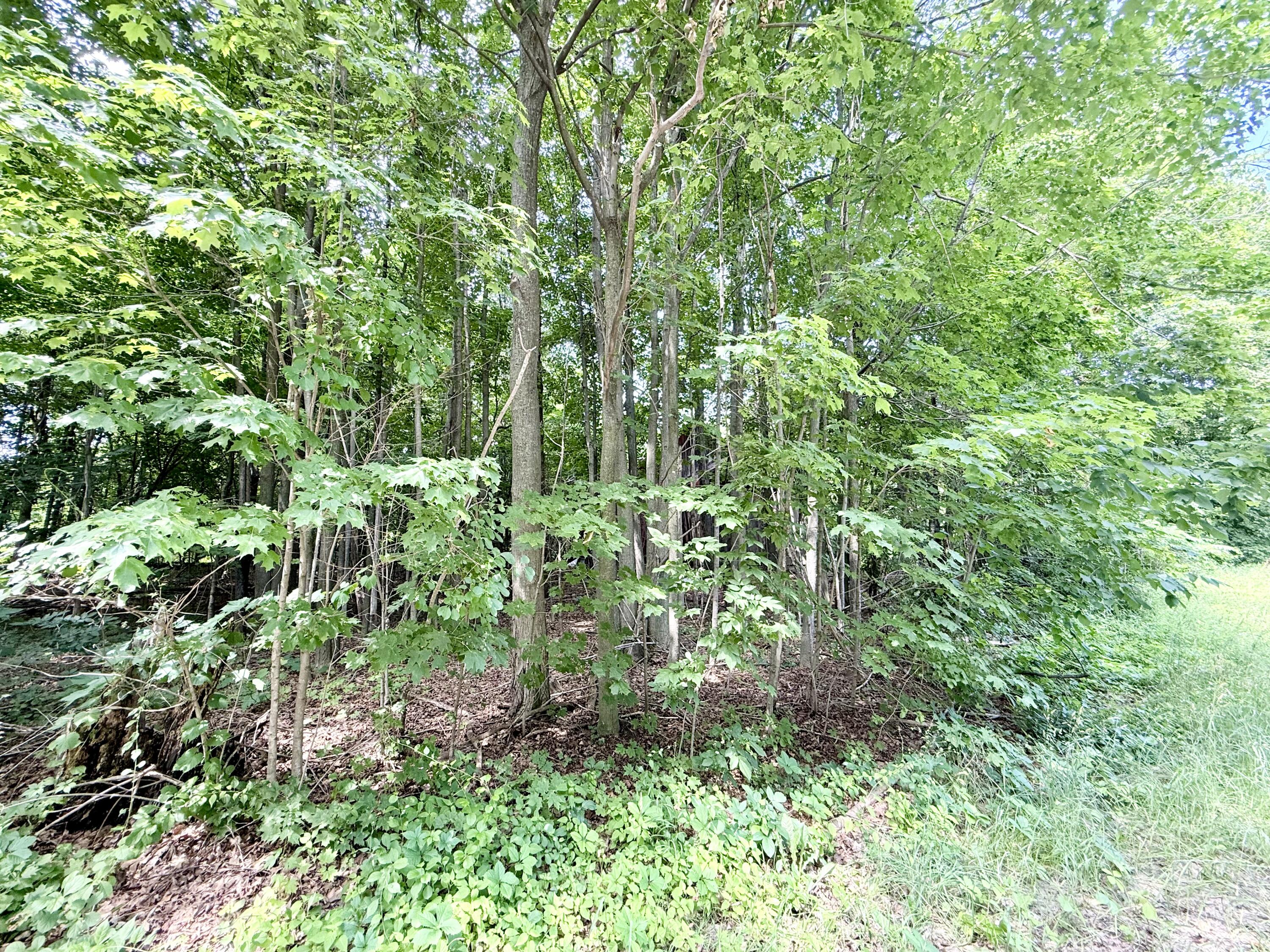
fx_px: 514
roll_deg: -0.2
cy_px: 476
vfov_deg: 85.7
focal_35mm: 14
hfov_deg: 102.1
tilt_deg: +11.3
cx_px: 635
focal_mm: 2.22
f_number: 2.2
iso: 100
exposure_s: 1/99
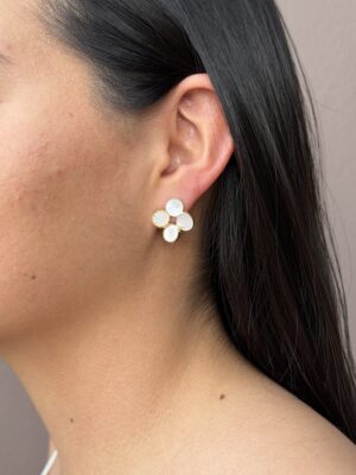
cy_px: 238
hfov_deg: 30.3
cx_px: 178
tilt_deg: -2.7
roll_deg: +1.7
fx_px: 658
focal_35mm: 48
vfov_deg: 39.7
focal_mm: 6.76
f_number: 1.78
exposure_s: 1/136
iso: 50
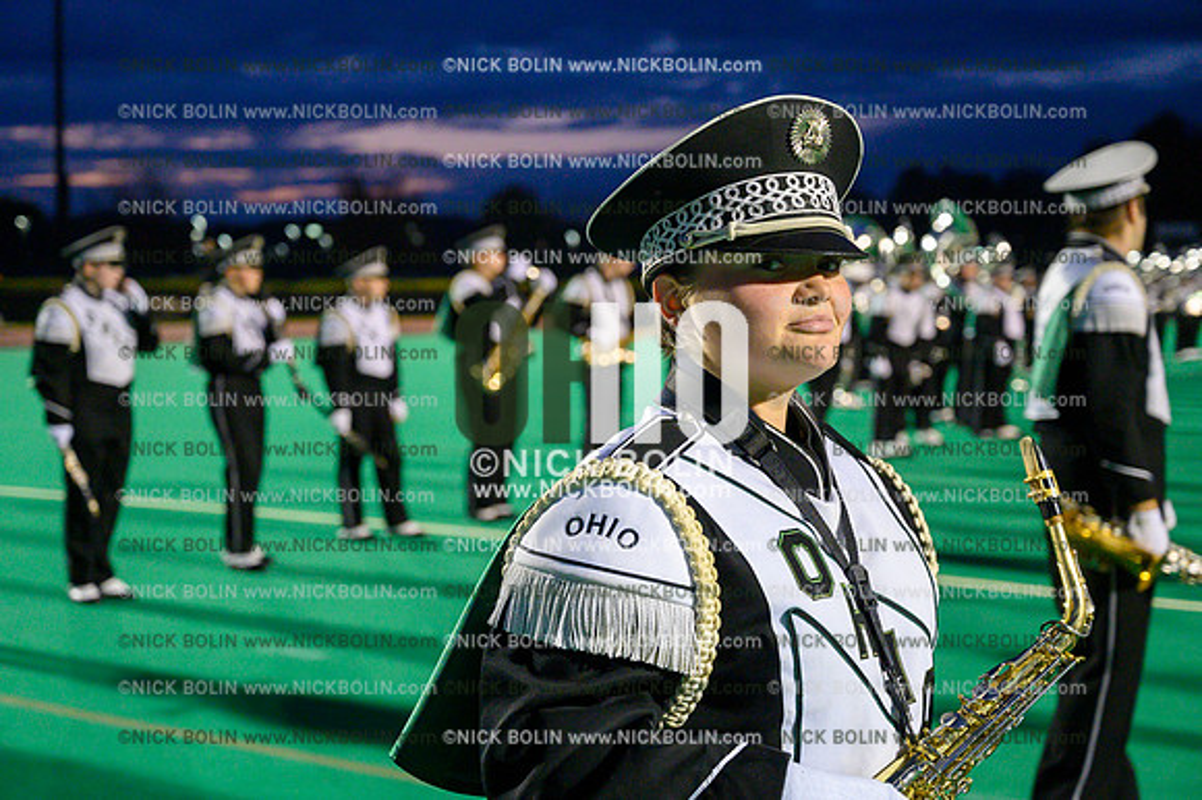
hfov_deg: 36.9
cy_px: 400
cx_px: 601
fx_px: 1802
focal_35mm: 54
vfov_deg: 25.0
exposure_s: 1/500
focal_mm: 54
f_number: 4
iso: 6400
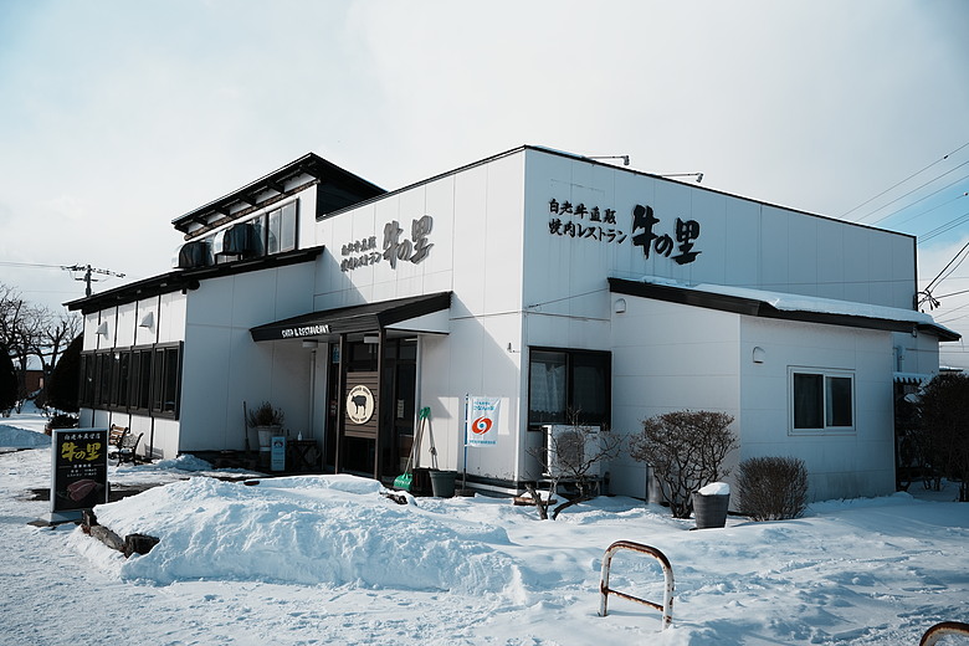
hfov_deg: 57.2
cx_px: 484
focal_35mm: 33
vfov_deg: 40.0
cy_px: 323
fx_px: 888
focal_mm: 33
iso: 250
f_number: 3.2
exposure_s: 1/8000
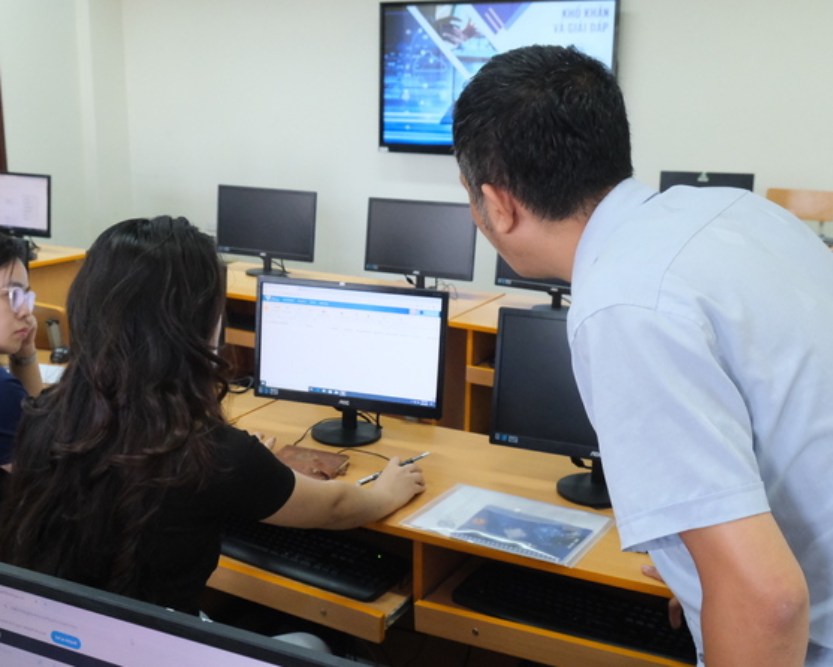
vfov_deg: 37.4
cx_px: 402
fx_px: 986
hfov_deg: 45.8
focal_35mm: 40
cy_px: 336
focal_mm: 22.3
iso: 8000
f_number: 6.4
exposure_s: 1/125
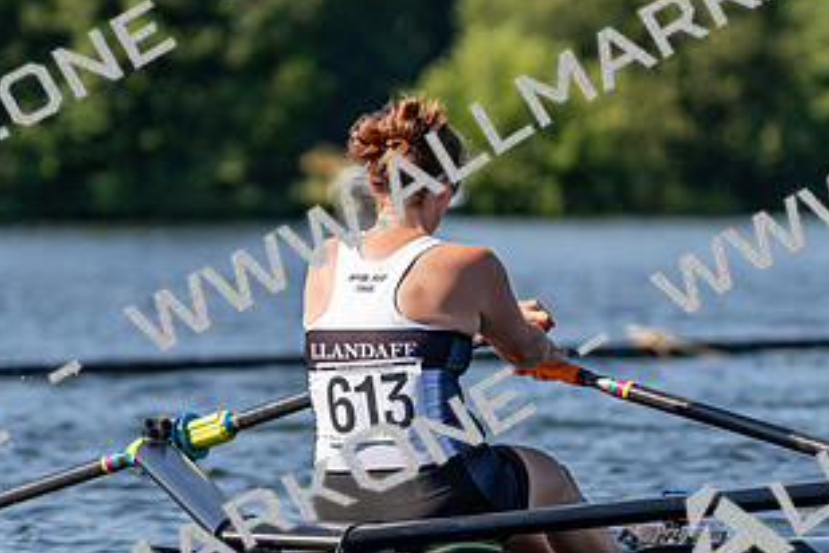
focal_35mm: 536
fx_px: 12342
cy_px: 358
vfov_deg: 2.6
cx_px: 456
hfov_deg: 3.8
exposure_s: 1/1600
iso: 320
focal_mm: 286
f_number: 6.3
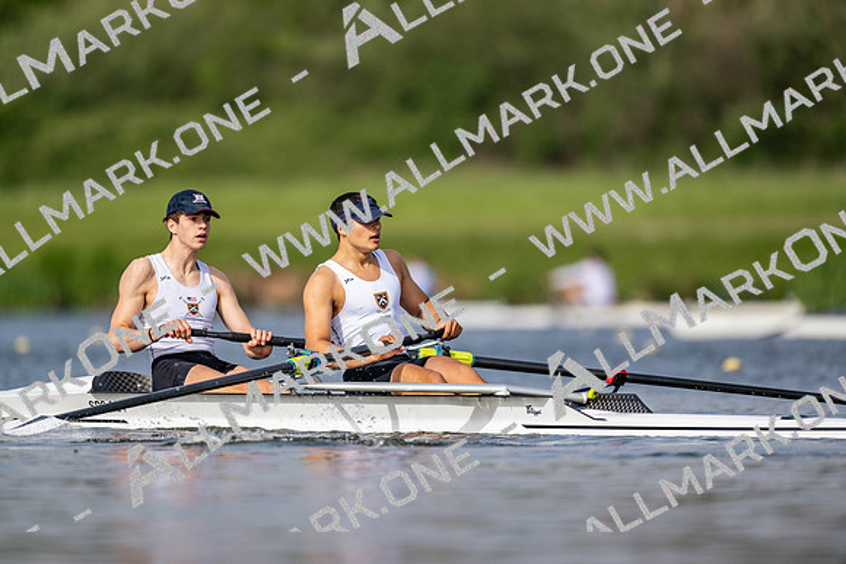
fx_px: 14103
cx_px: 423
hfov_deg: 3.4
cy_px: 282
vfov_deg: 2.3
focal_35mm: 600
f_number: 4
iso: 250
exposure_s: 1/2500
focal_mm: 600
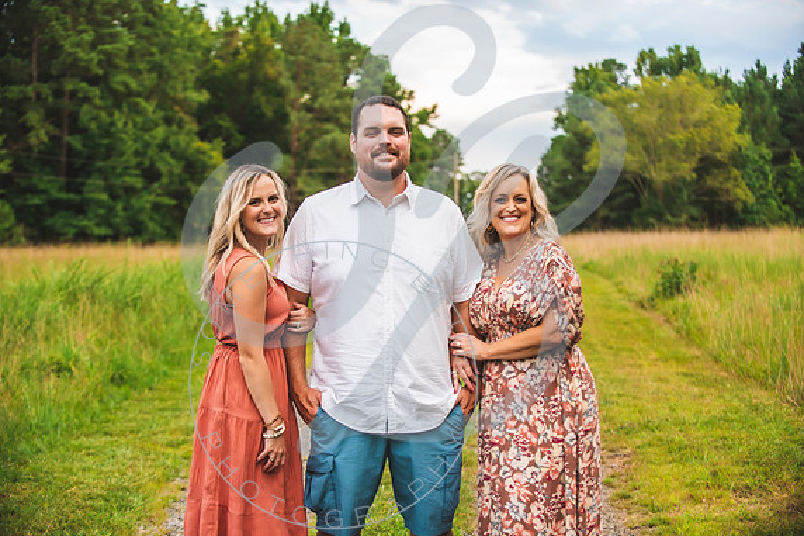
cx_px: 403
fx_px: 1585
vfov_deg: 19.2
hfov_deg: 28.5
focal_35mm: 71
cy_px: 267
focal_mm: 70
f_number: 4
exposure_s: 1/250
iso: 320
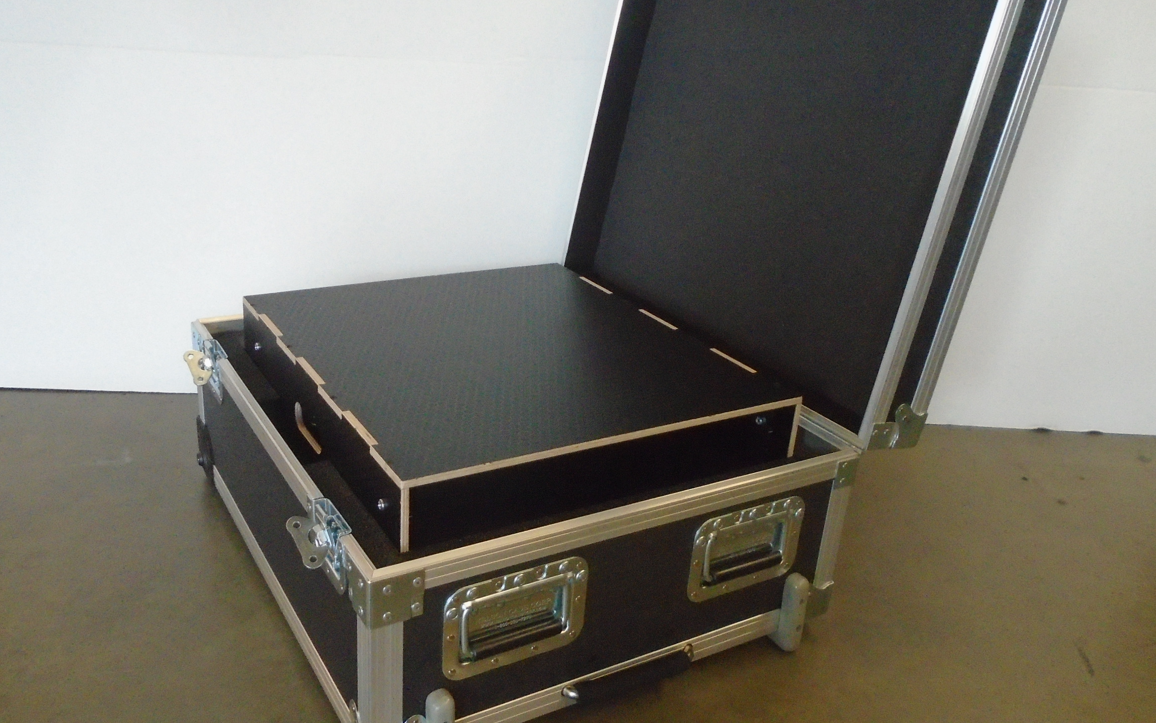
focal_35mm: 31
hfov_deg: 61.2
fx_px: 977
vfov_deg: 40.6
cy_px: 362
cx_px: 542
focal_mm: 4.6
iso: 640
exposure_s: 1/80
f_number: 3.2
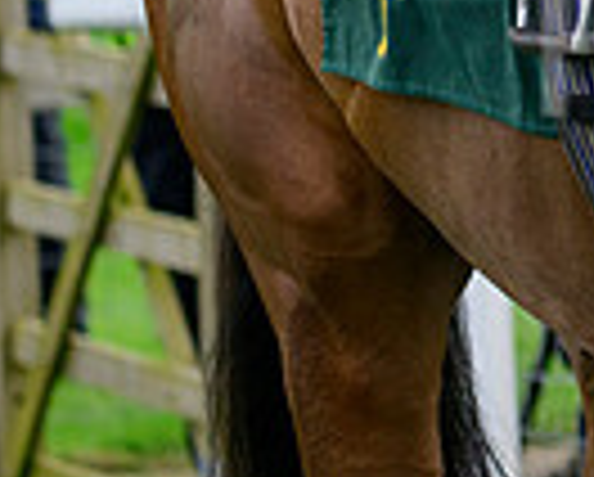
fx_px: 11180
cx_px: 1193
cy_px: -306
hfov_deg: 3.0
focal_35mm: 635
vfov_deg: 2.4
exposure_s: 1/1600
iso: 800
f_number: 4.5
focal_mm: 120
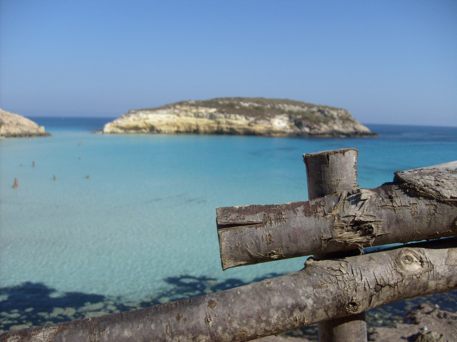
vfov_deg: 40.7
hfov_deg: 52.6
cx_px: 228
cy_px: 171
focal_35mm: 35
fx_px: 462
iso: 80
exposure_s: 1/350
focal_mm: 5.8
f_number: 7.1
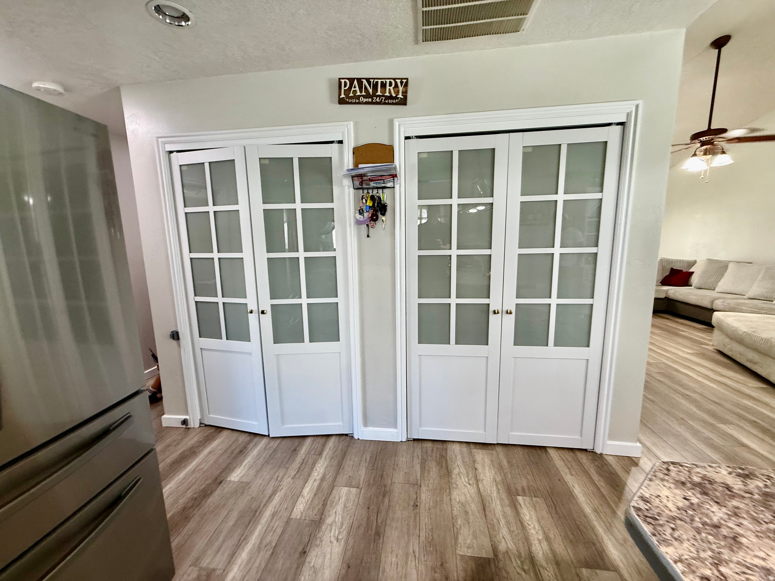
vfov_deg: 85.7
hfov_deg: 102.1
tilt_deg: -8.7
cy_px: 290
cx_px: 388
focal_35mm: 14
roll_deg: +1.1
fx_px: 313
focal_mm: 2.22
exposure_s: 1/30
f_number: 2.2
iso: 160
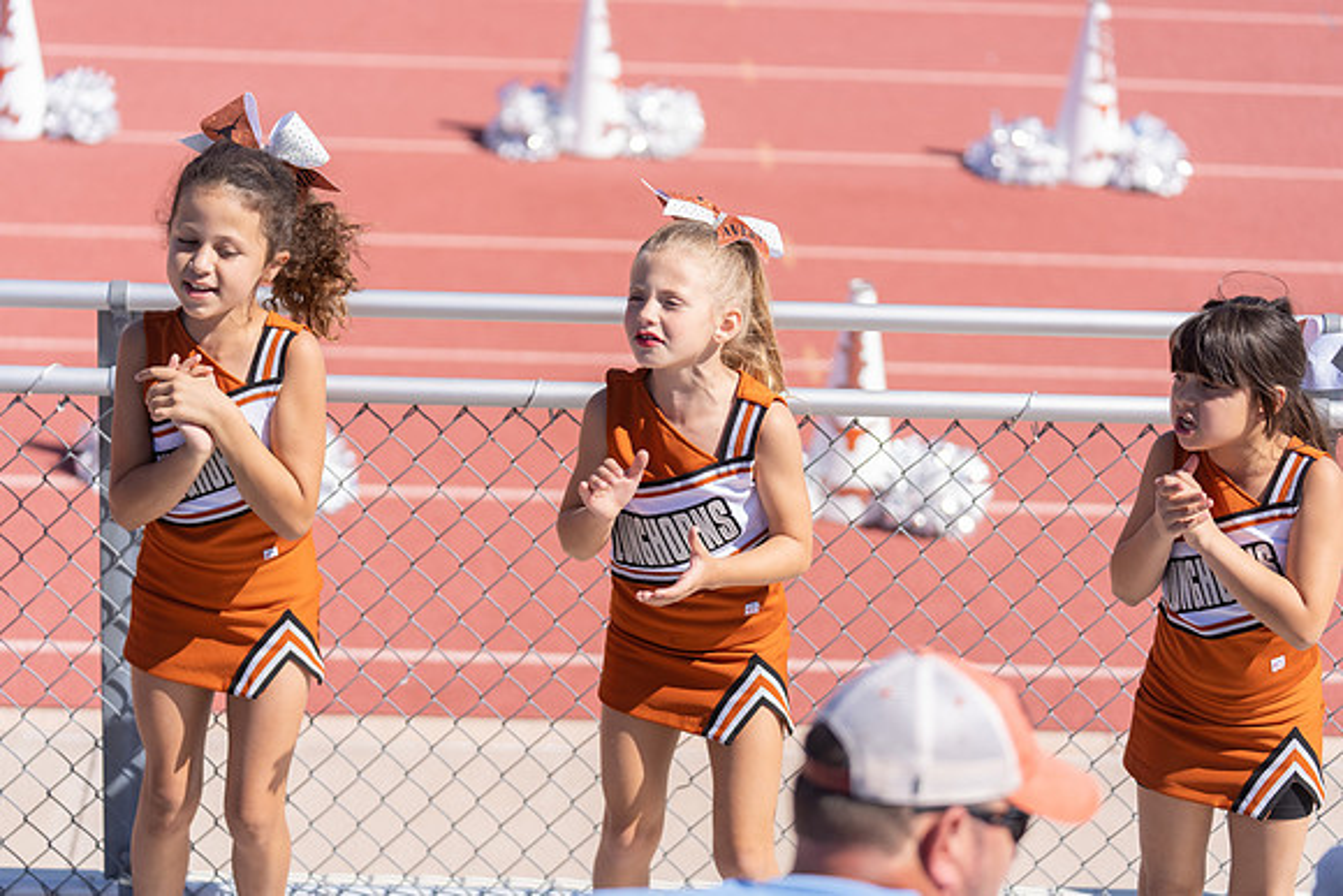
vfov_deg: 14.3
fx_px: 3582
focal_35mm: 96
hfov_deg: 21.2
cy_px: 448
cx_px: 672
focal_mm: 96
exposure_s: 1/1250
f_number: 2.8
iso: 100
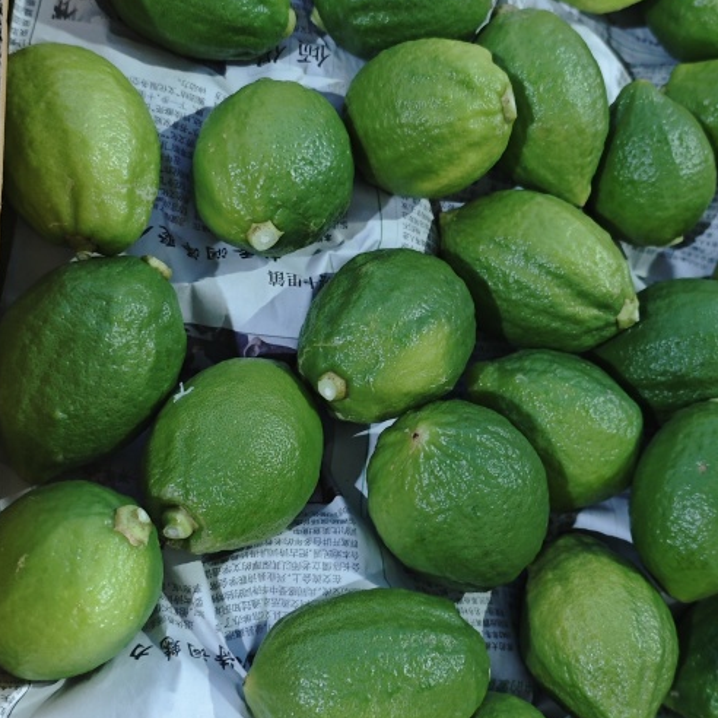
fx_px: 1079
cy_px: 385
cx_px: 438
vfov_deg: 36.8
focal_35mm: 46
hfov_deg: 36.6
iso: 1000
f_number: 1.6
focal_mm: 5.84
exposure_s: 1/33.3
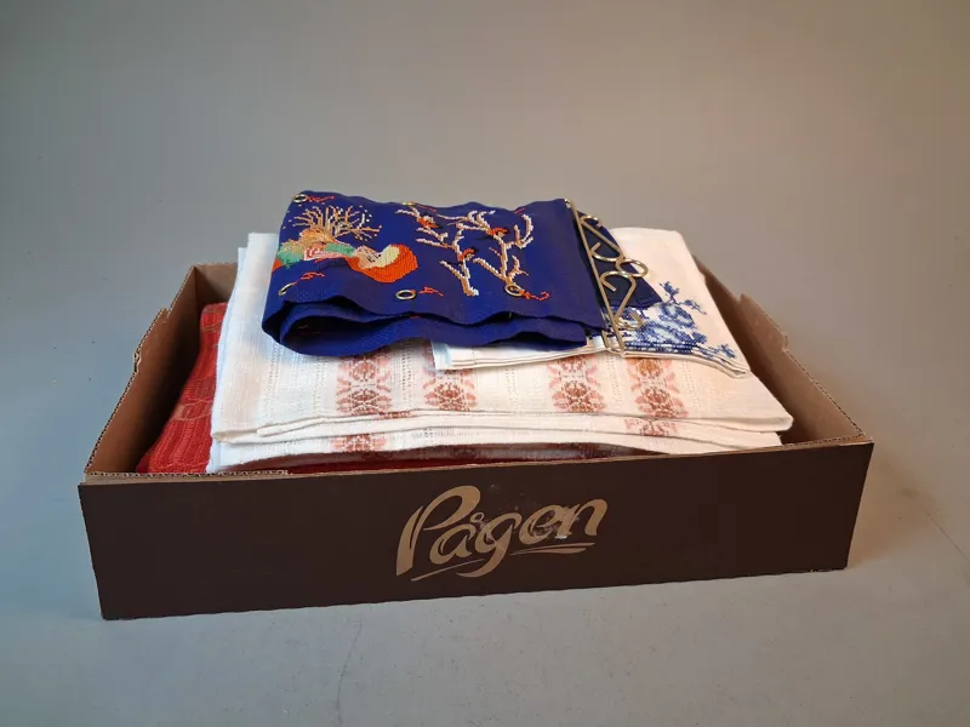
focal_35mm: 27
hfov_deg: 65.3
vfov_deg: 51.4
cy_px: 364
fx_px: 757
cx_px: 485
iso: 320
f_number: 1.8
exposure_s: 1/50
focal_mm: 4
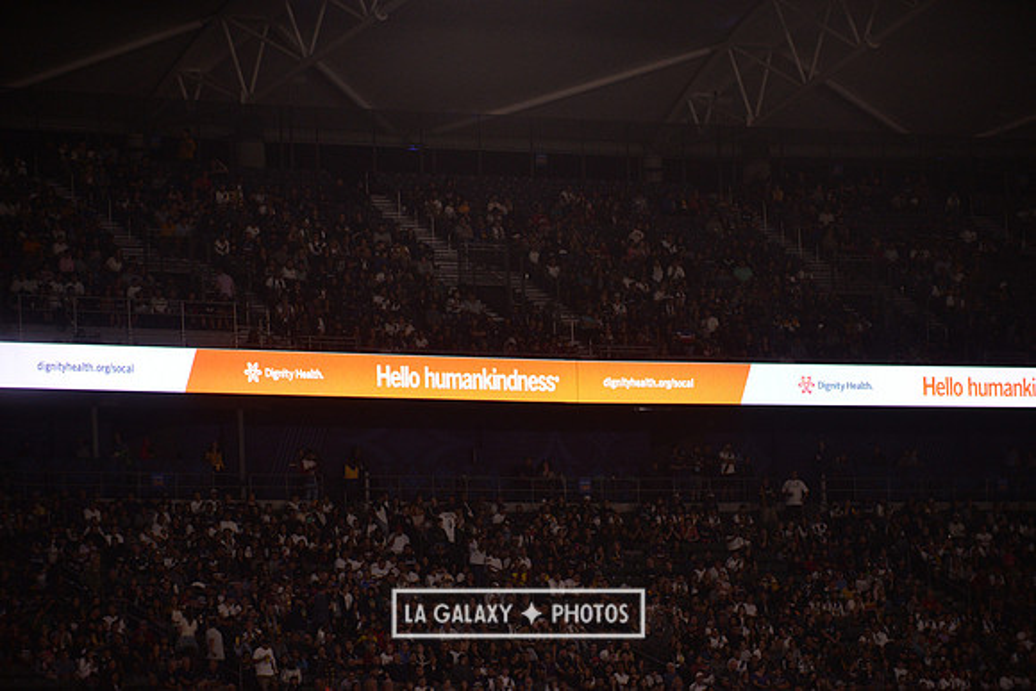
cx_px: 518
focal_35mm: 180
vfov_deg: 7.6
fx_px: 5181
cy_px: 346
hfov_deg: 11.4
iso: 1600
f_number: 2.8
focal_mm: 180
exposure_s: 1/3200
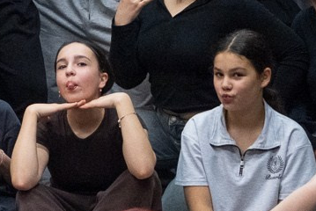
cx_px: -125
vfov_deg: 7.0
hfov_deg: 10.3
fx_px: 1704
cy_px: -34
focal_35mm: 194
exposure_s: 1/160
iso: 2500
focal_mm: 20.5
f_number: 4
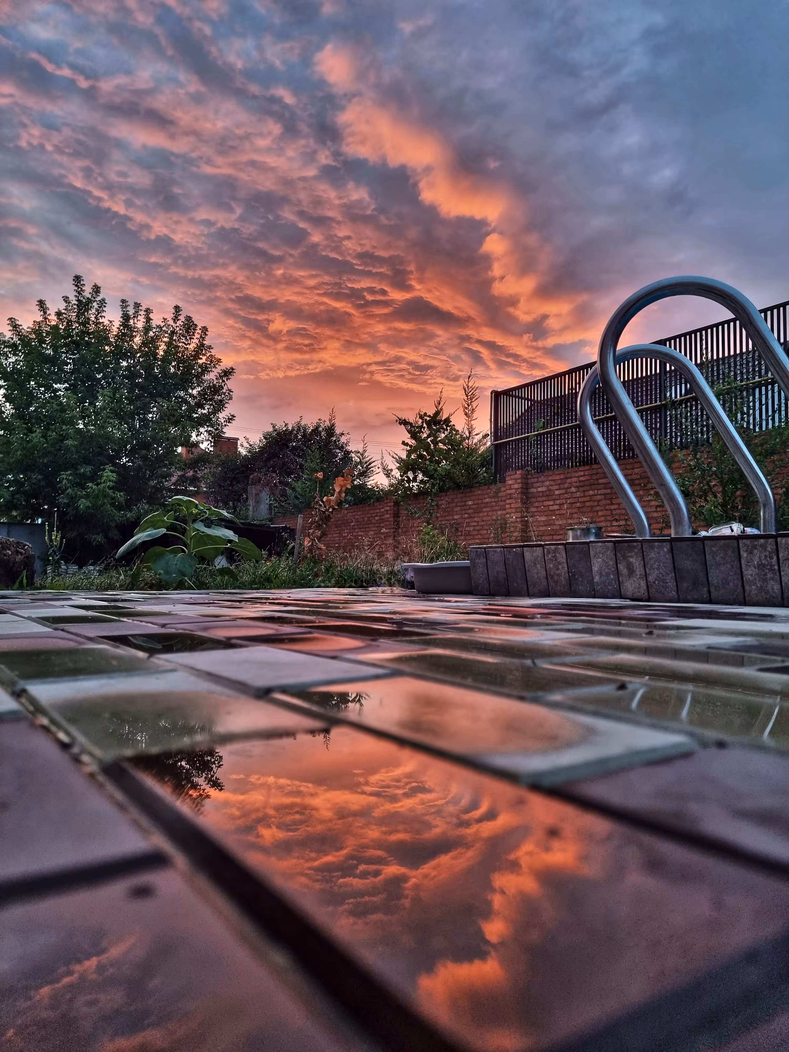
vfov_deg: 71.6
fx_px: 729
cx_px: 394
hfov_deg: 56.8
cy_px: 526
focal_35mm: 24
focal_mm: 6.7
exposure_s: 1/100
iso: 125
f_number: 1.8
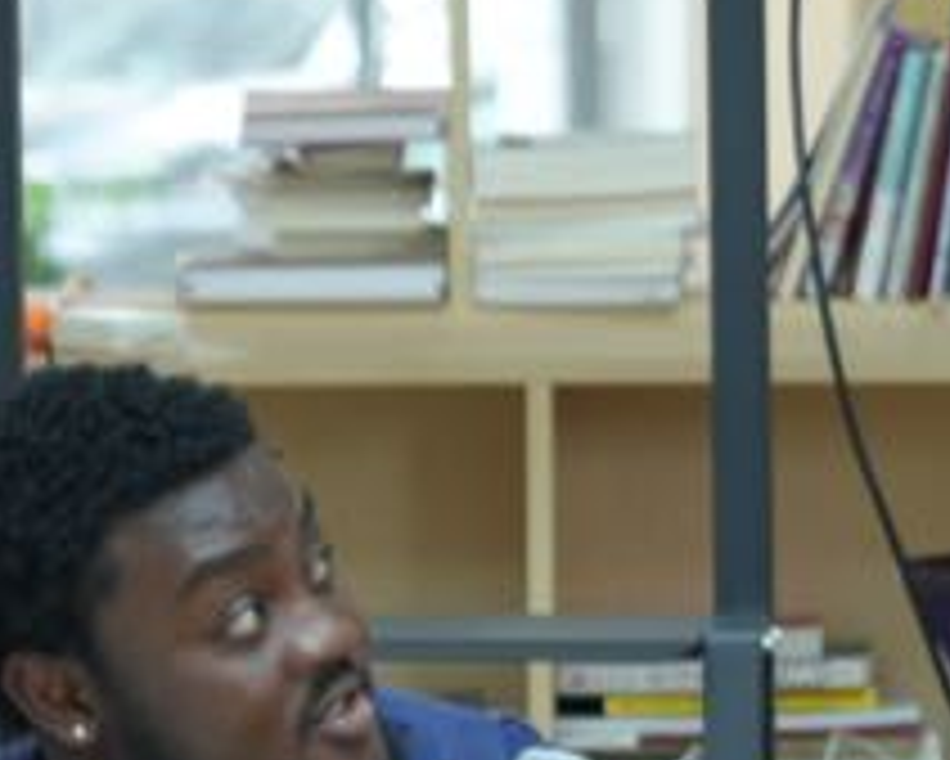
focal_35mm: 342
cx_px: 1211
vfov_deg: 4.5
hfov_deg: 5.6
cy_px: 393
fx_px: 9620
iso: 500
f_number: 2.8
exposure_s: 1/125
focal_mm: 70
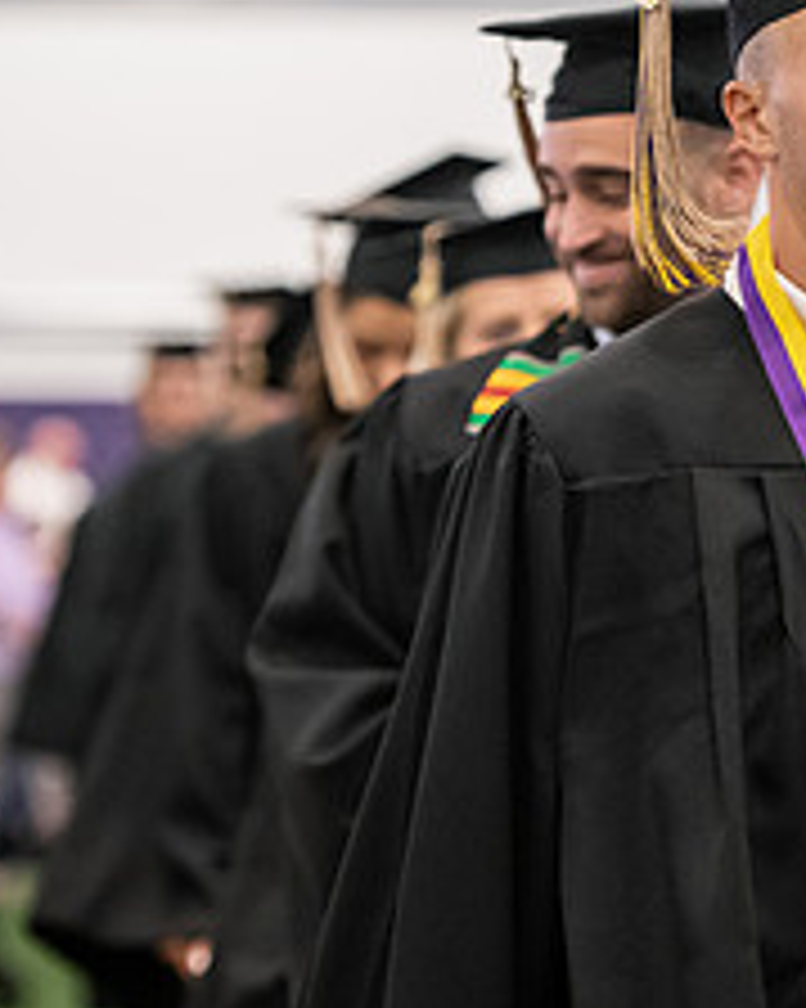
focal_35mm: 292
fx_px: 8713
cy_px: 268
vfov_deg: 6.6
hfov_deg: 5.3
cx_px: 950
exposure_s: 1/200
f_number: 3.2
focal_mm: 120
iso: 3200
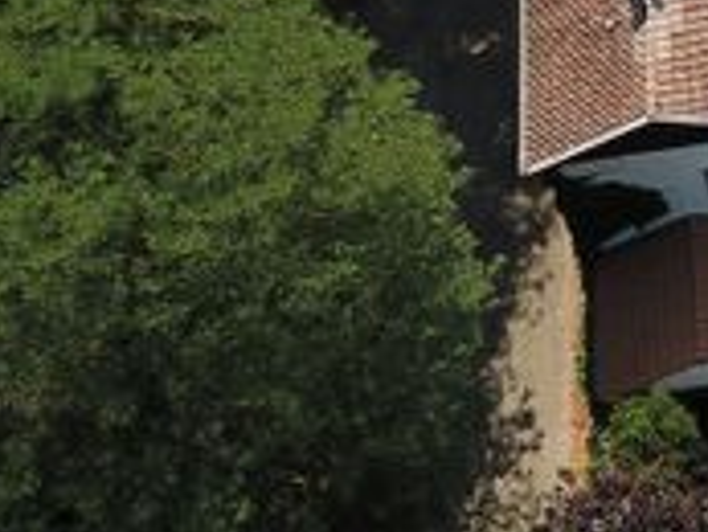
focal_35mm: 90
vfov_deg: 16.4
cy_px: 213
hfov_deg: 18.1
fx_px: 1842
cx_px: 1203
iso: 100
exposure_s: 1/325
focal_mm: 4.73
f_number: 2.2
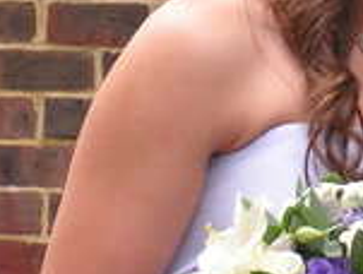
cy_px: -131
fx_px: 2880
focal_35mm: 274
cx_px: 543
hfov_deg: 7.1
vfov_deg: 5.4
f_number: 3.3
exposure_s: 1/160
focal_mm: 13.9
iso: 64
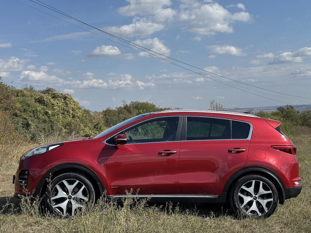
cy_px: 116
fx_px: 431
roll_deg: +2.6
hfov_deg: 39.7
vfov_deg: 30.3
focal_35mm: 48
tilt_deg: -0.9
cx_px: 156
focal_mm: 6.76
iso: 64
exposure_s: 1/5848
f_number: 1.78
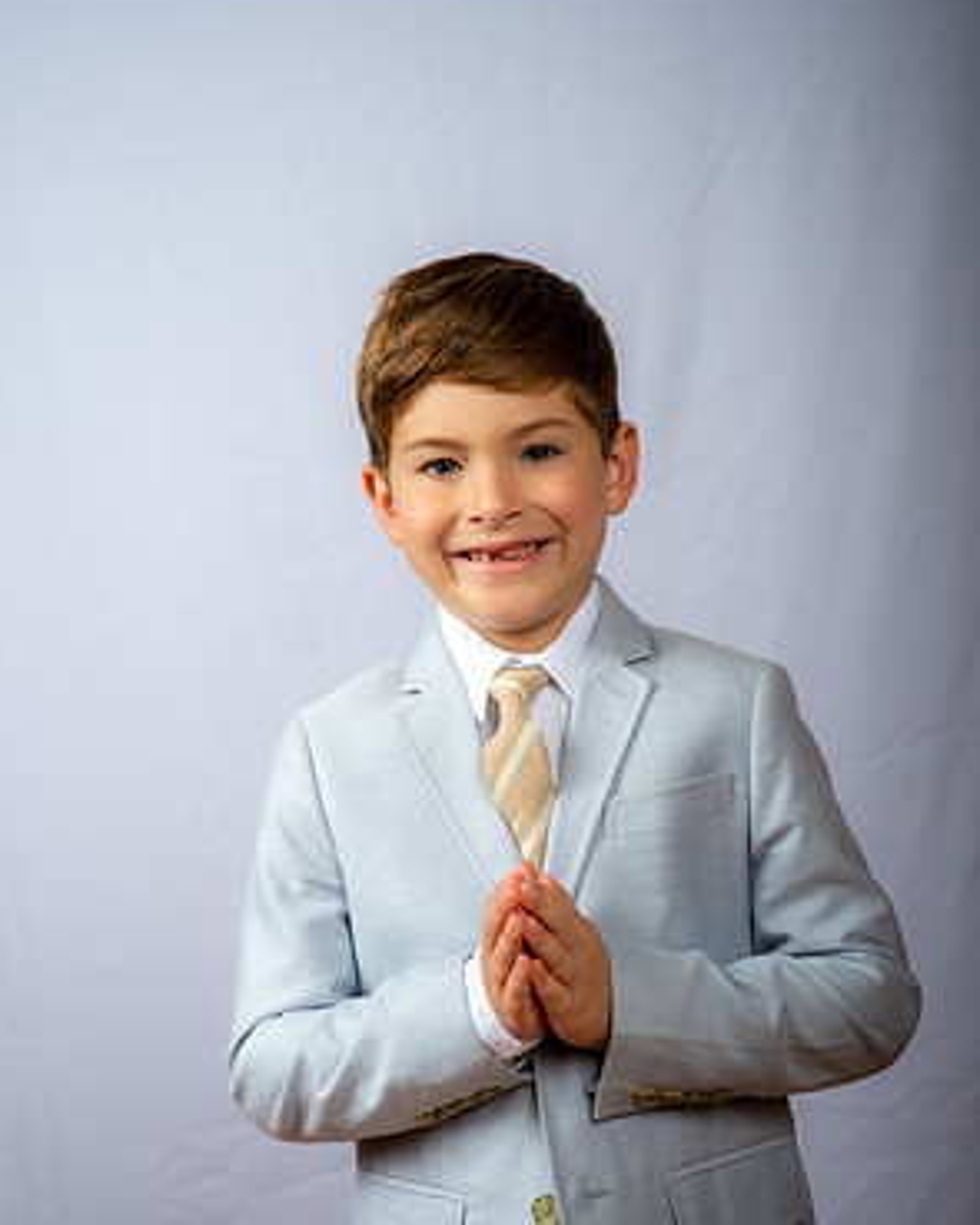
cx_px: 487
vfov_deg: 23.8
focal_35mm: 80
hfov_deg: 19.2
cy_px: 671
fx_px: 2902
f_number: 6.3
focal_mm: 70
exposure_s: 1/200
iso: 250
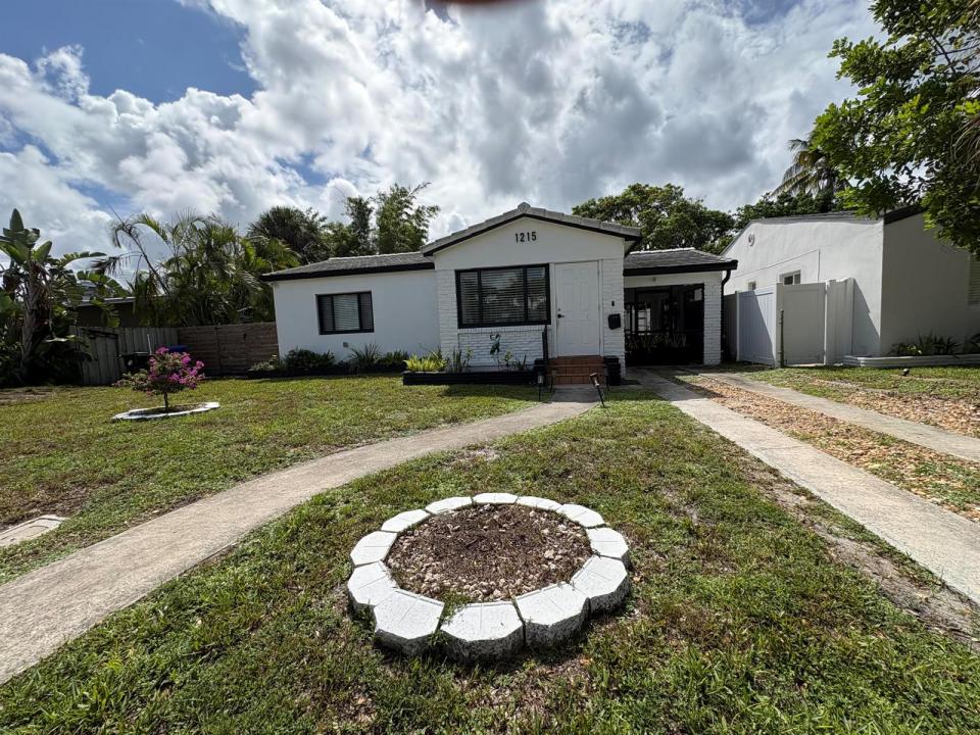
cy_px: 368
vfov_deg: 85.7
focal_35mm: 14
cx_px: 490
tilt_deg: -4.2
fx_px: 396
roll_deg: +2.7
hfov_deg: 102.1
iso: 64
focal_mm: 2.22
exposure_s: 1/2874
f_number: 2.2
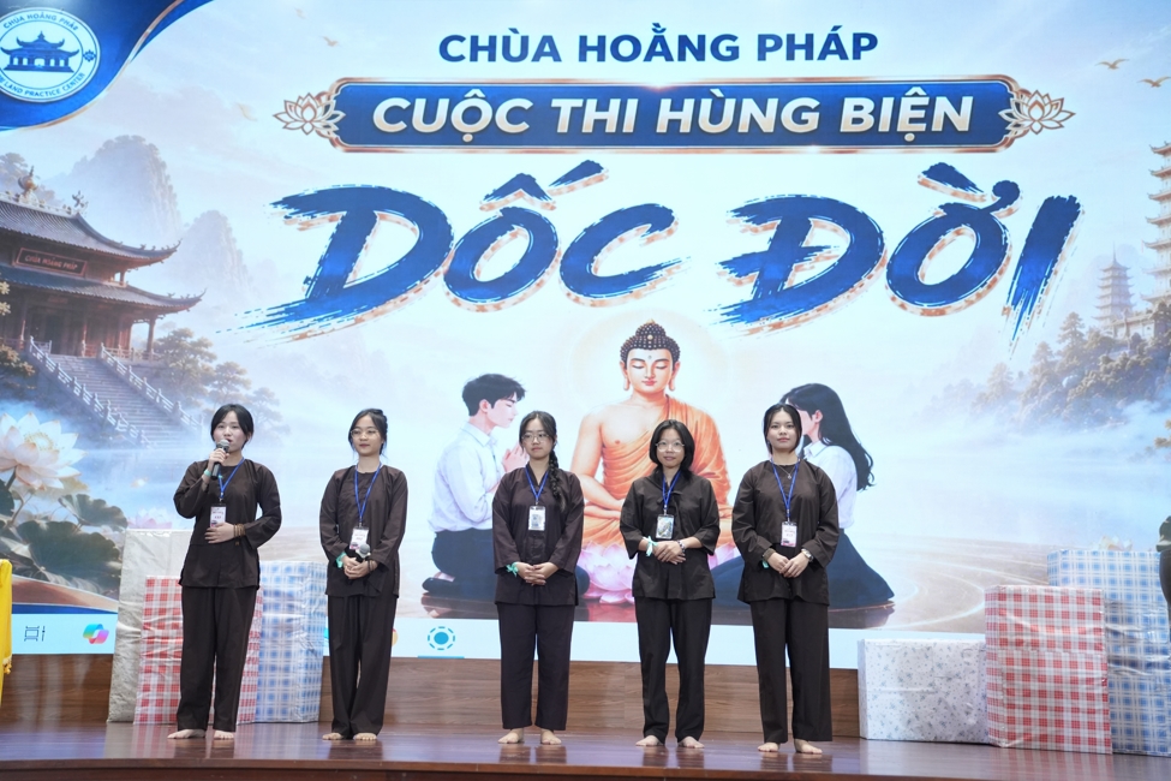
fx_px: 1594
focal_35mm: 49
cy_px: 390
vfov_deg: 27.5
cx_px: 586
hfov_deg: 40.3
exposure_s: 1/250
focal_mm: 49
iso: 2500
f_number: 2.2
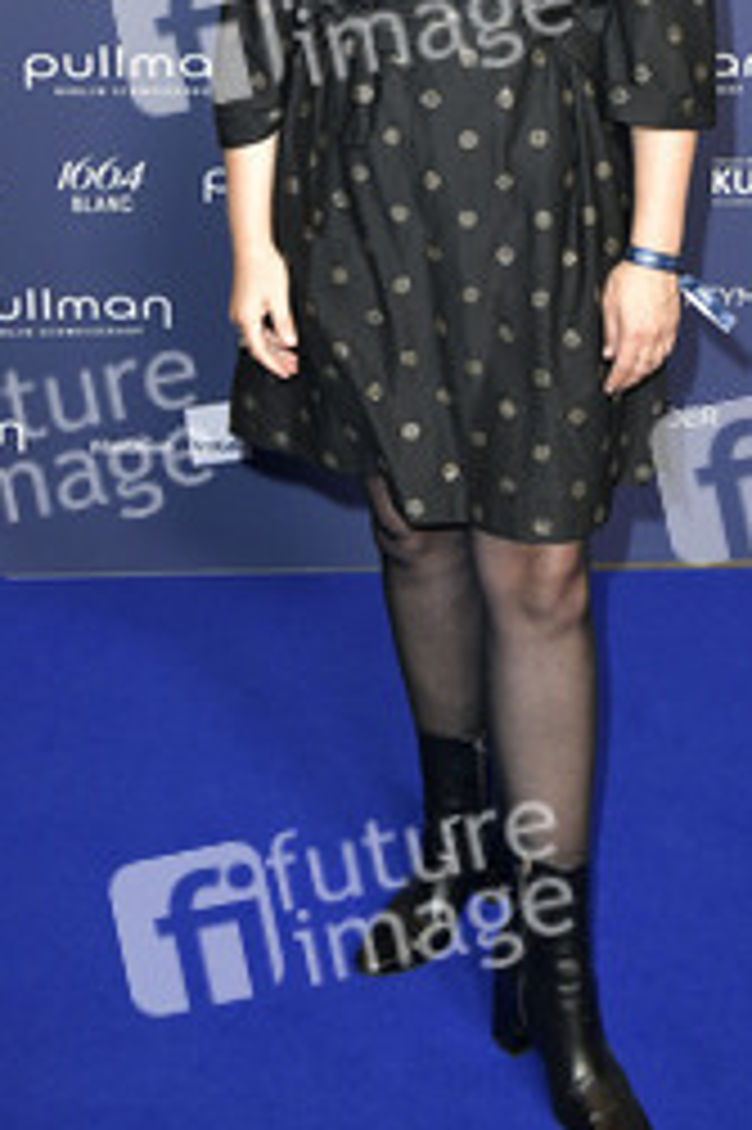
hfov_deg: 26.4
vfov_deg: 37.6
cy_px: 234
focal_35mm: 51
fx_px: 1600
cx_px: 473
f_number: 6.3
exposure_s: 1/250
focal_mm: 32
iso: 2000
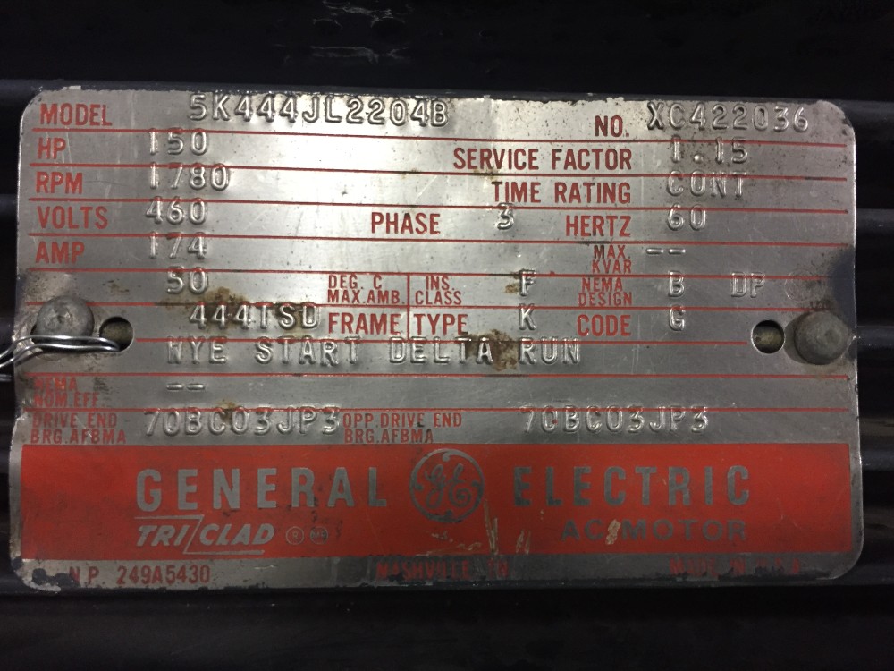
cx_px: 447
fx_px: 749
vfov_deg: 48.2
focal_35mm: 29
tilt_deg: -87.5
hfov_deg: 61.7
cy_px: 336
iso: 160
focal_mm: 4.15
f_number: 2.2
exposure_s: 1/30
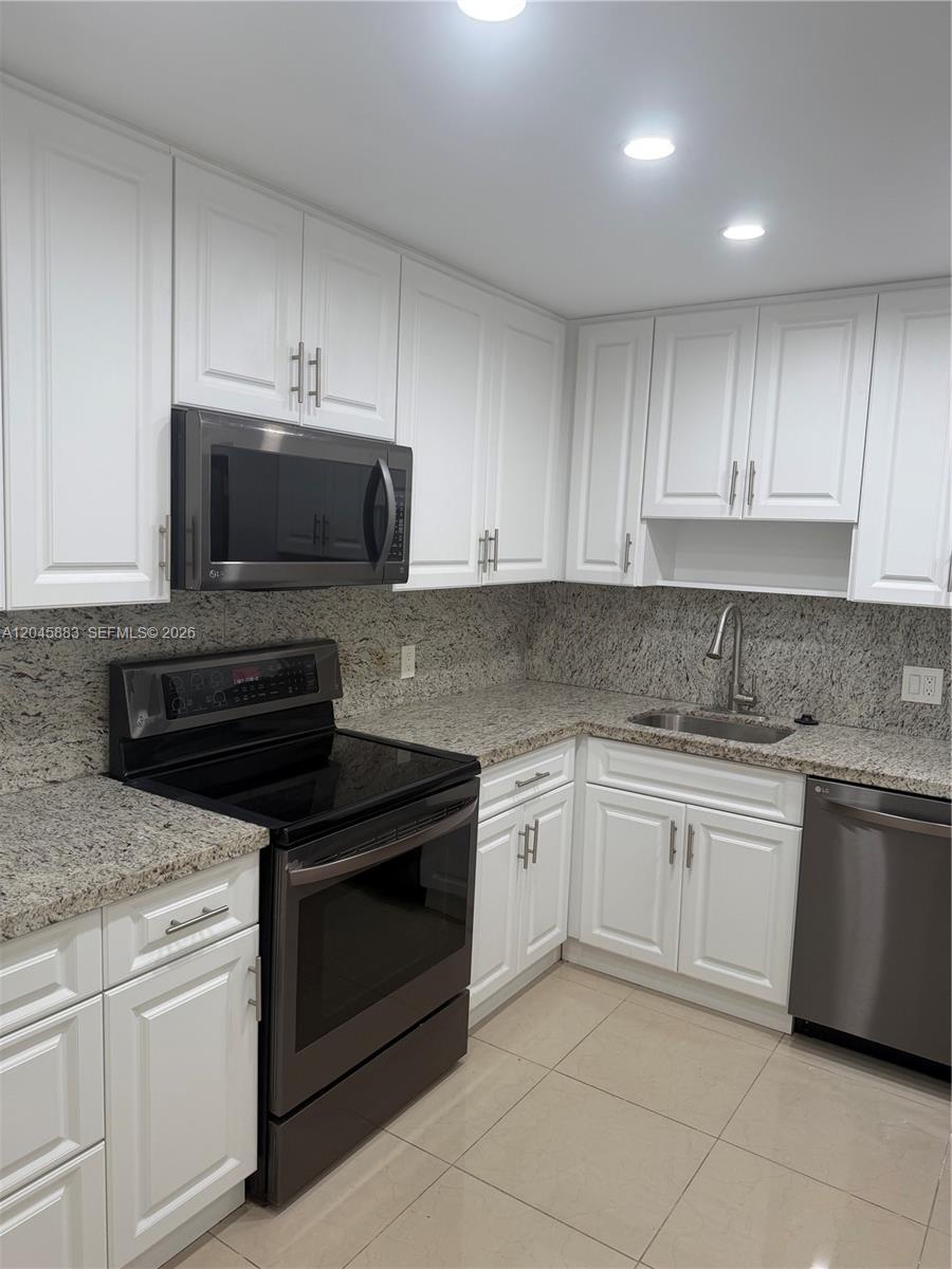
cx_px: 476
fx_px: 880
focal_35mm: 24
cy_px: 634
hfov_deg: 56.8
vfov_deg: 71.6
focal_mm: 6.76
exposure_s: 1/120
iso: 125
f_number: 1.78
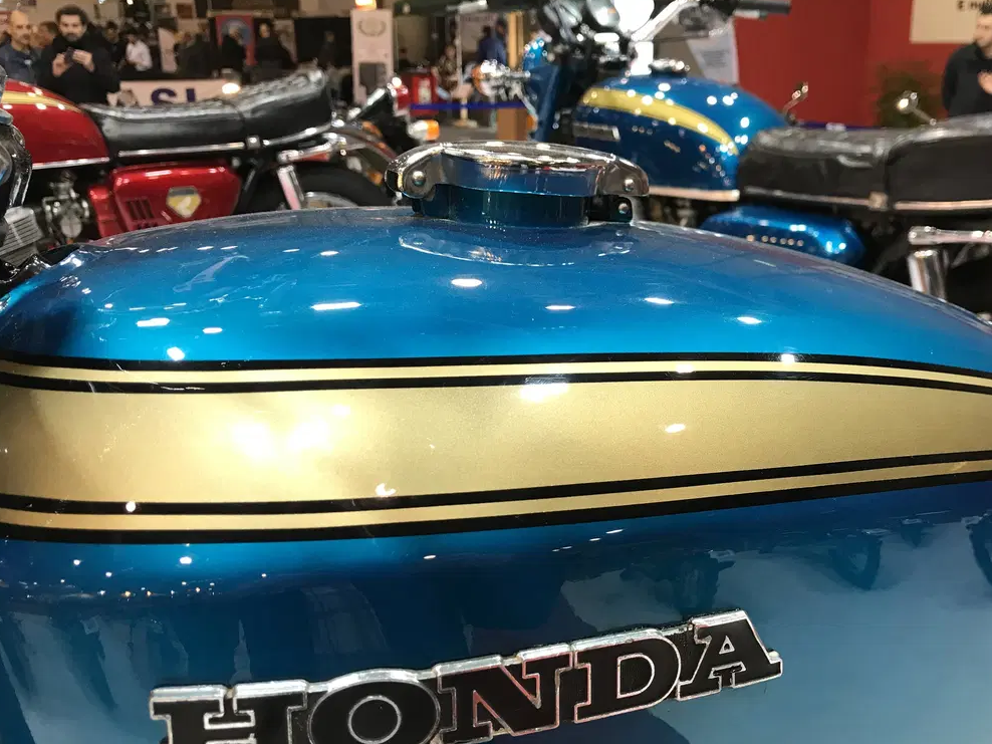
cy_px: 377
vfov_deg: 41.8
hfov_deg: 53.6
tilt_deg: -18.4
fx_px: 974
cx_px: 591
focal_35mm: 34
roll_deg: +0.2
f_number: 1.8
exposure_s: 1/25
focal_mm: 3.99
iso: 32
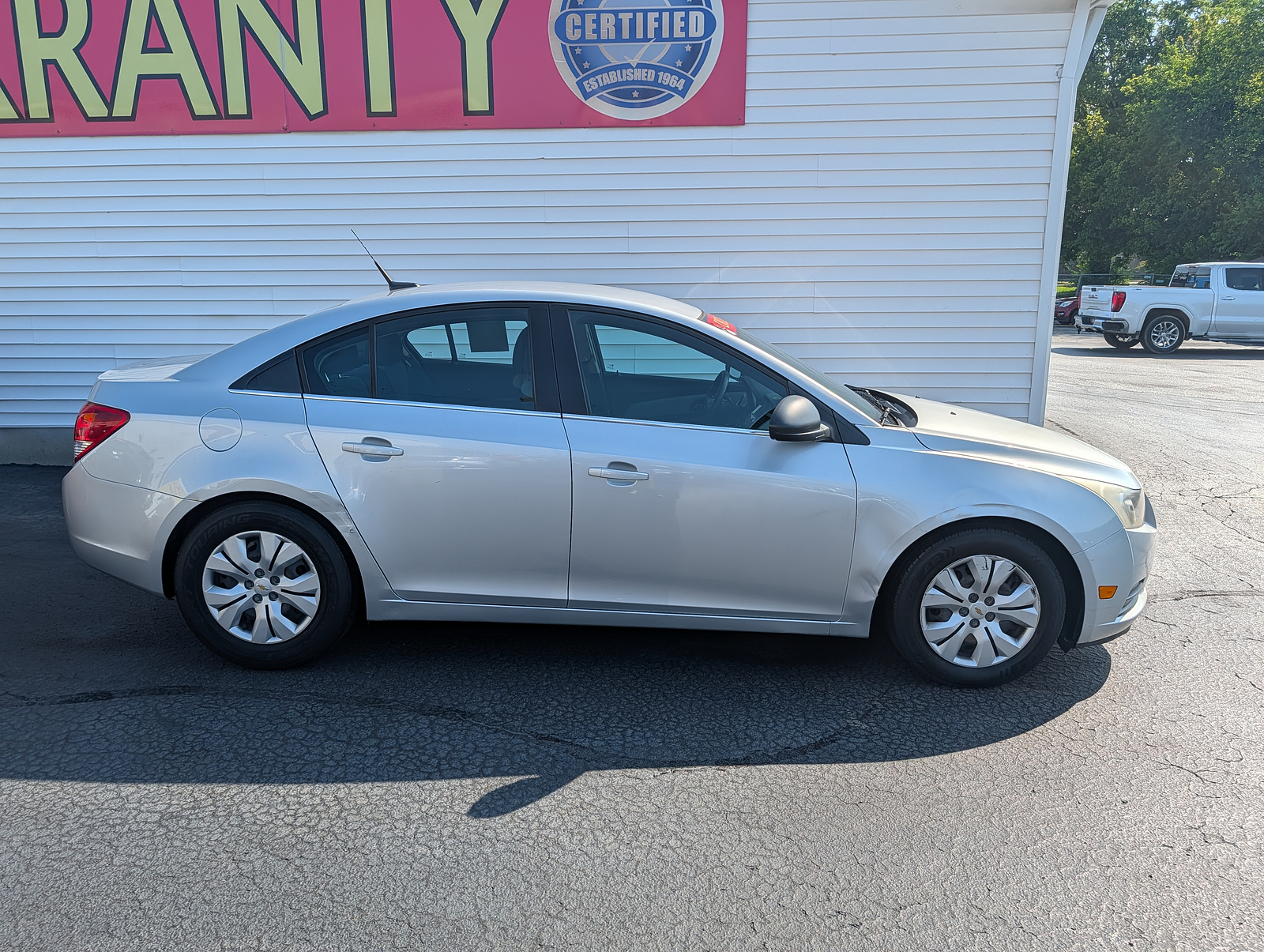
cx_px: 632
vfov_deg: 56.9
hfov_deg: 71.5
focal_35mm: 24
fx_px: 878
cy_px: 476
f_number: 1.68
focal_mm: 6.9
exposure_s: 1/11236
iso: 25
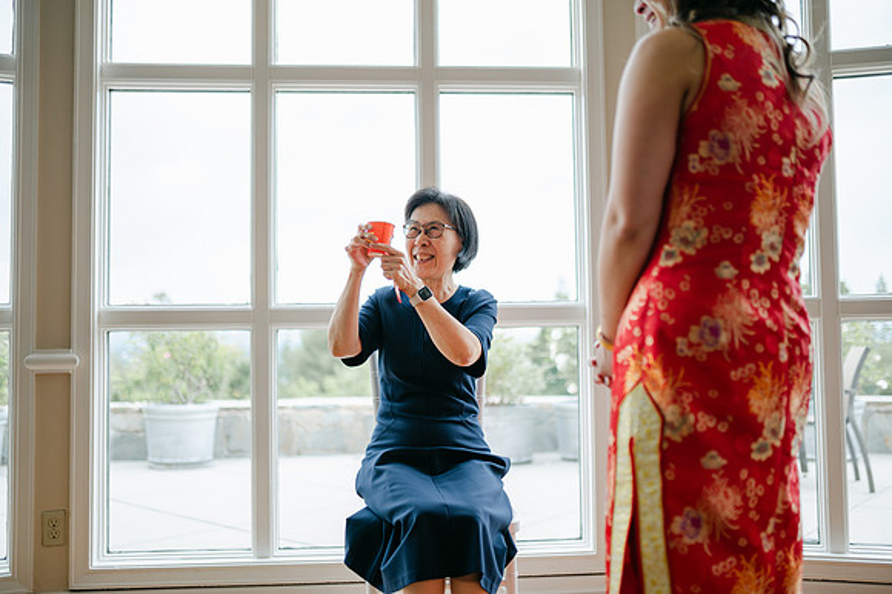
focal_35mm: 35
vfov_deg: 37.8
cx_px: 446
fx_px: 867
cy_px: 297
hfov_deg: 54.5
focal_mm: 35
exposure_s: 1/1000
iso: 100
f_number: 1.4
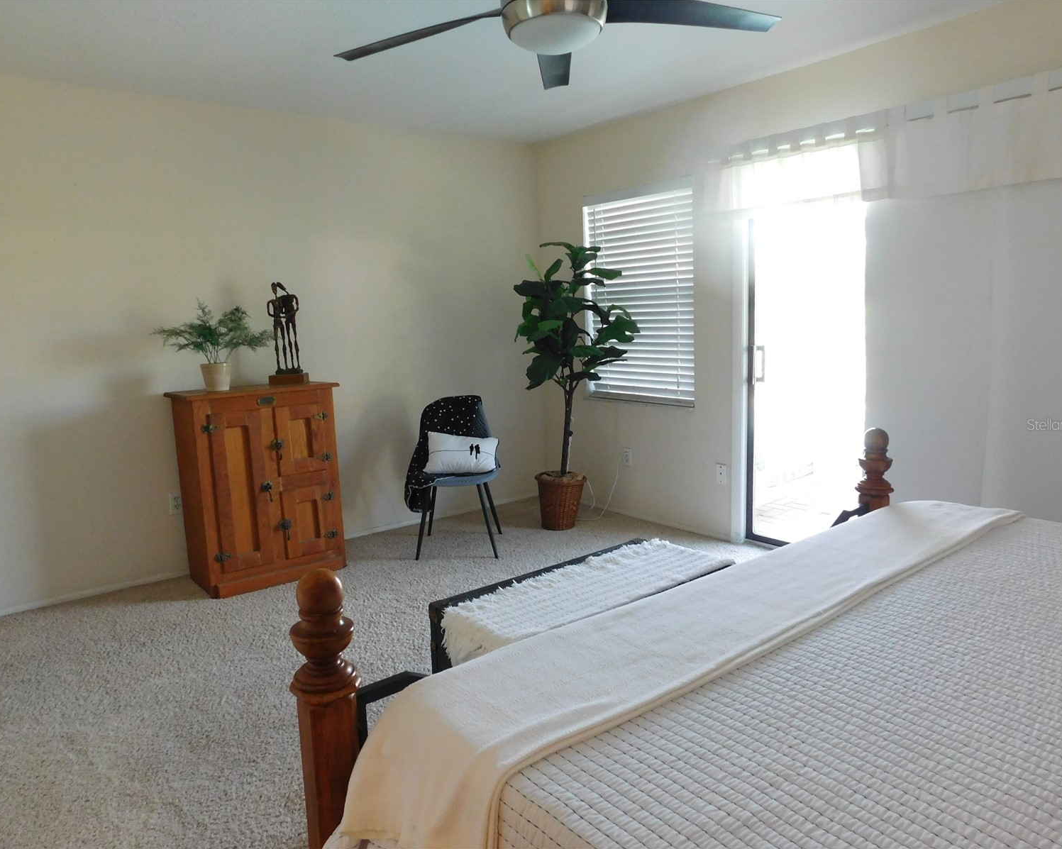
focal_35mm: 24
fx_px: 754
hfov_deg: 70.3
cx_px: 526
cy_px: 424
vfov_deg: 58.8
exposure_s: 1/30
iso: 280
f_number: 3
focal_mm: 4
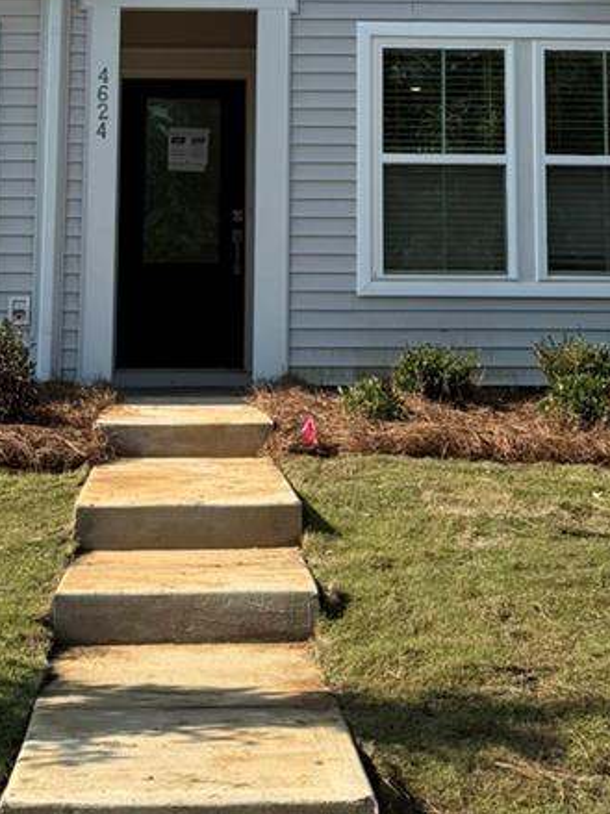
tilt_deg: +10.8
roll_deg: -0.7
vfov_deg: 22.3
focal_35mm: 84
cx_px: 319
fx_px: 1975
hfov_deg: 17.6
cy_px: -15
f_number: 1.78
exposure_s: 1/3425
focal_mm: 6.76
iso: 80
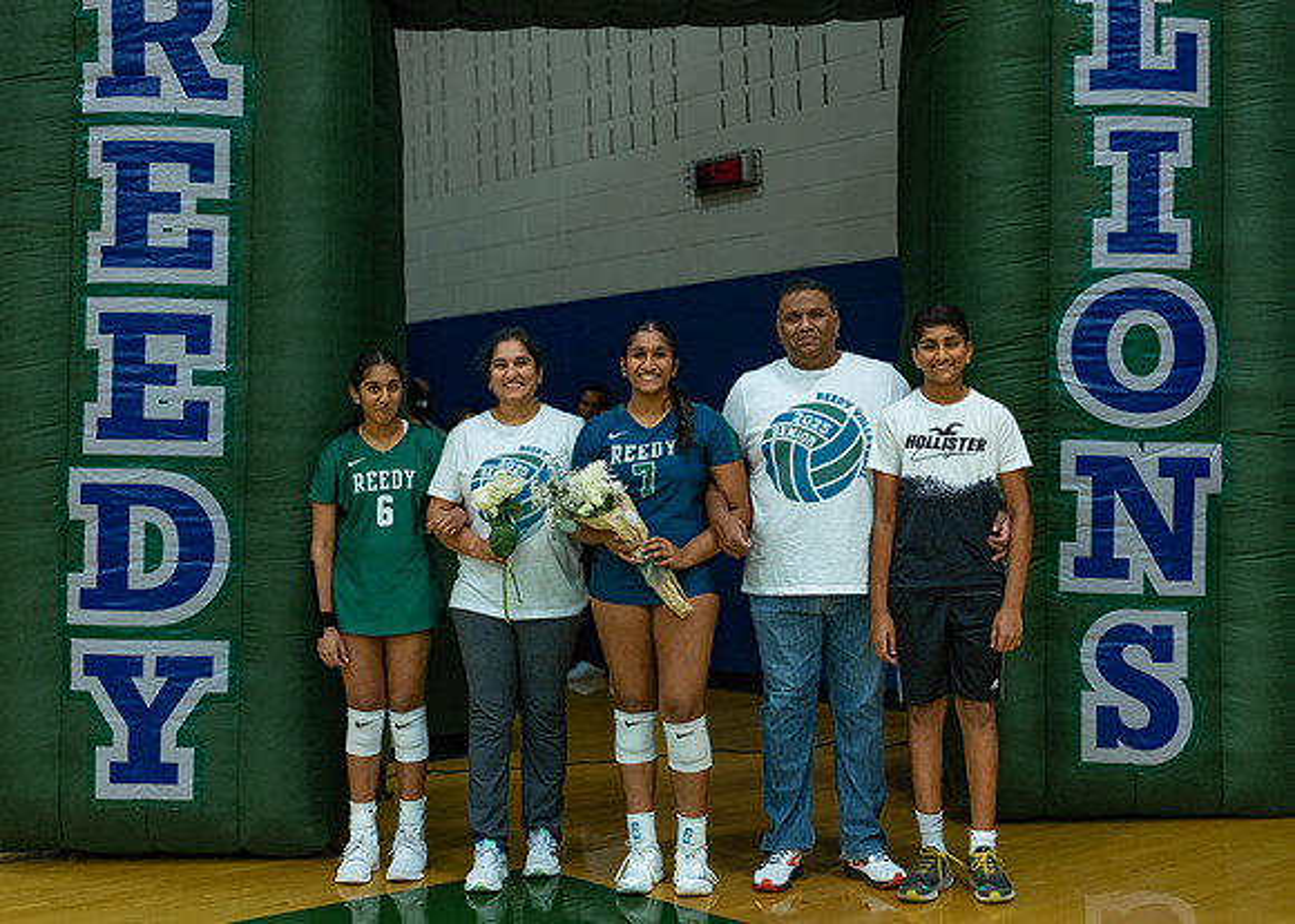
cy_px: 462
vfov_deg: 27.0
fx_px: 1926
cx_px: 670
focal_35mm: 52
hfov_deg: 37.2
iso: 800
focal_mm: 50
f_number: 1.8
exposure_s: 1/320
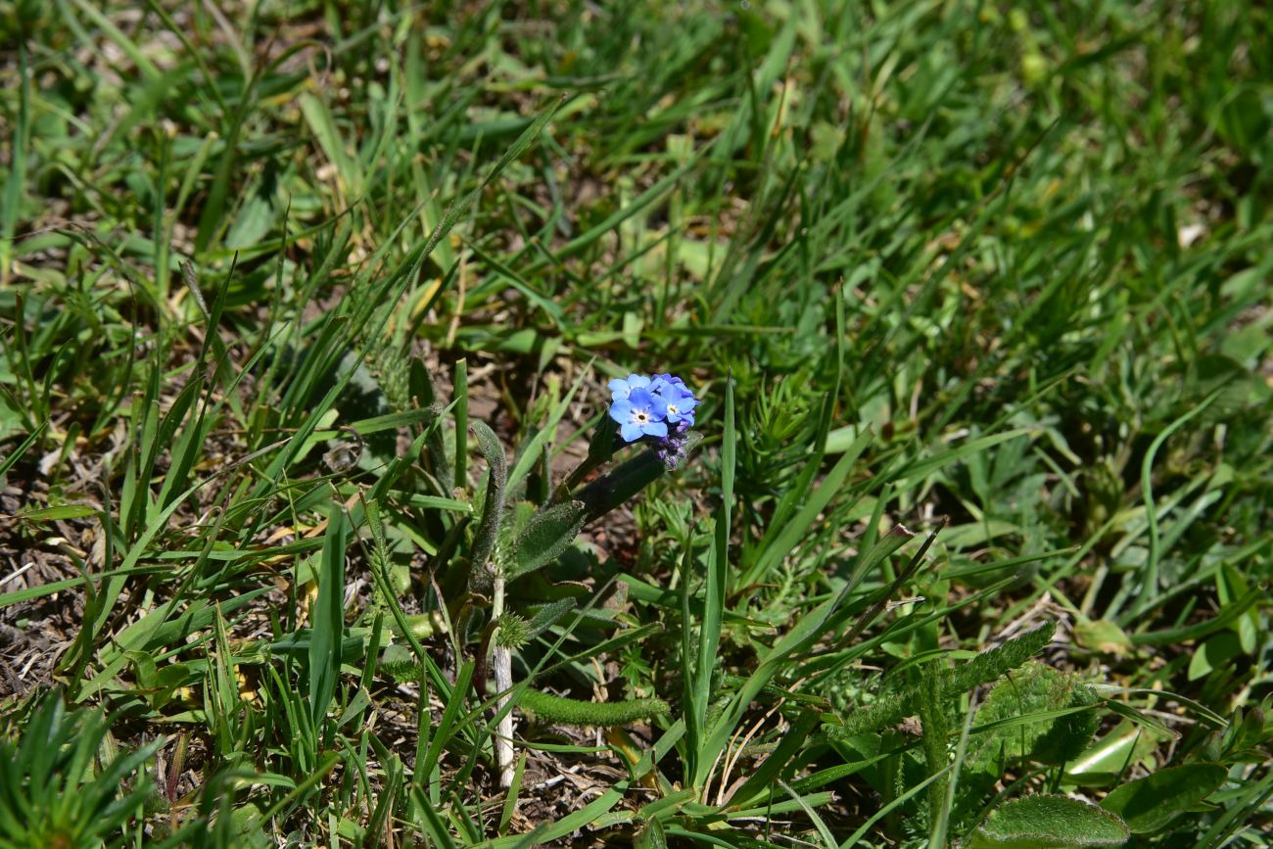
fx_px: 1768
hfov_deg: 39.6
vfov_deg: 27.0
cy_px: 424
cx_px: 636
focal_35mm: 50
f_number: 14
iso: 100
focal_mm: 50
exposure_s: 1/125
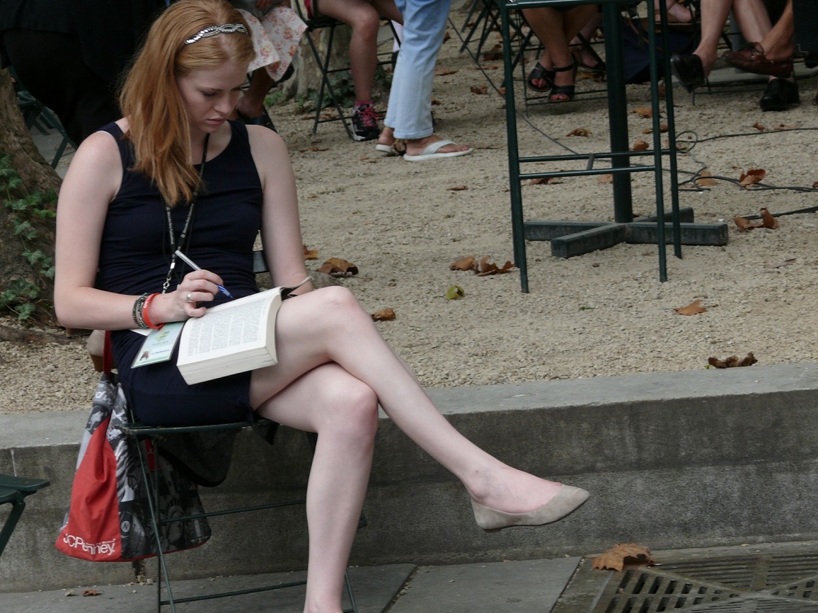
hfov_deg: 12.0
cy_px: 306
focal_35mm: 165
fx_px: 3899
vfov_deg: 9.0
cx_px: 409
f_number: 4
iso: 100
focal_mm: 31.3
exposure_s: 1/125
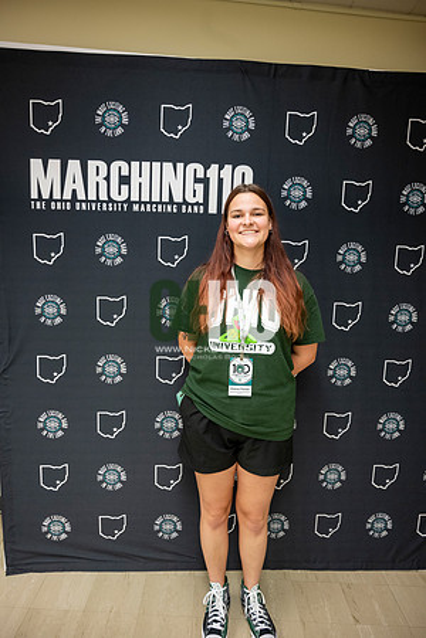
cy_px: 319
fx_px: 426
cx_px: 213
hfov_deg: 53.1
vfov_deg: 73.7
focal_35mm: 24
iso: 1250
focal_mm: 24
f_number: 4
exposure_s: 1/60
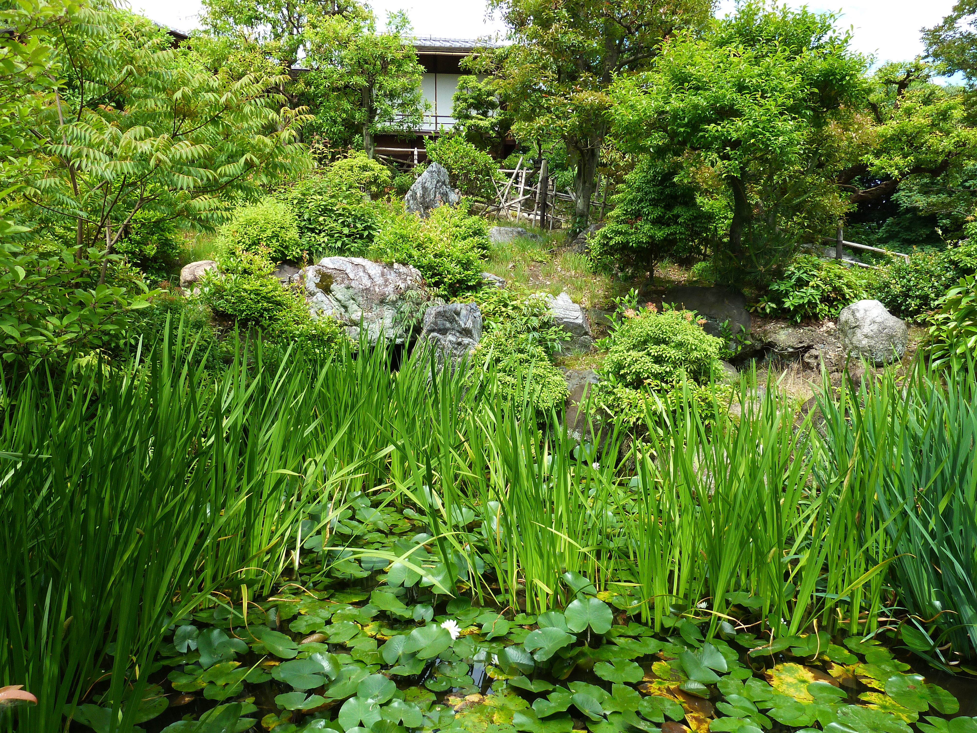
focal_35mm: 25
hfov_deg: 69.4
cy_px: 366
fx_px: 706
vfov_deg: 54.9
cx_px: 488
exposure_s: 1/200
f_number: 4
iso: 80
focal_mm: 4.1
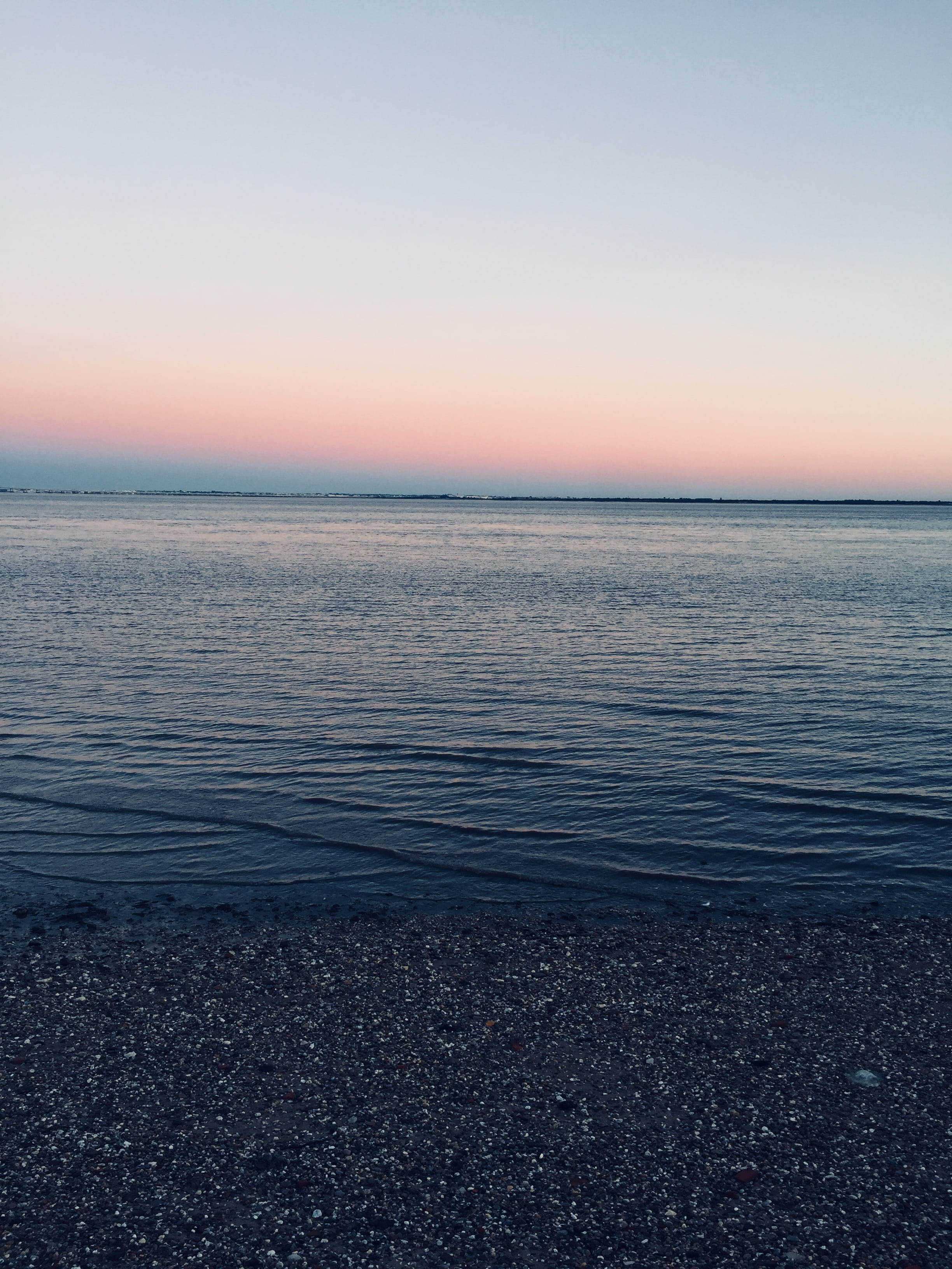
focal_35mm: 29
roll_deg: -0.2
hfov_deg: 48.2
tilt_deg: -6.1
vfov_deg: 61.7
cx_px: 476
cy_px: 634
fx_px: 1063
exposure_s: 1/50
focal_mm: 4.15
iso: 32
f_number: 2.2
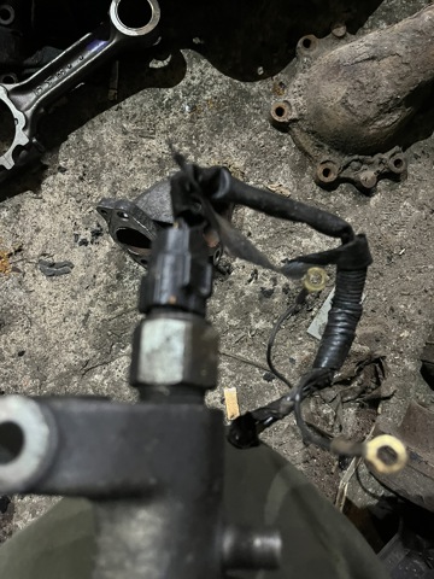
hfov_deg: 53.1
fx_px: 435
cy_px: 290
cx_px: 217
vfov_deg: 67.3
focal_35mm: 26
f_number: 1.6
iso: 800
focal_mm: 5.1
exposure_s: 1/25
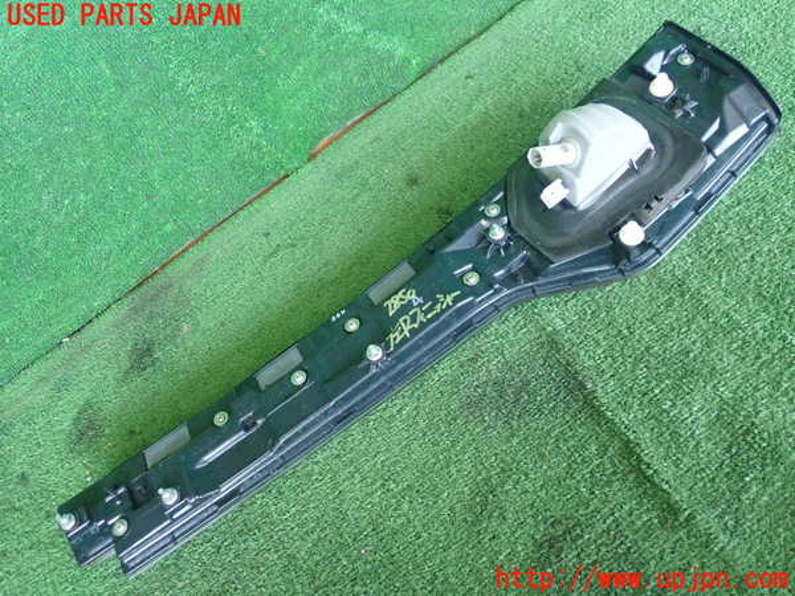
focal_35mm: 32
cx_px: 398
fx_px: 735
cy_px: 298
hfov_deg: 56.8
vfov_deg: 44.2
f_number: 2.4
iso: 800
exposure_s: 1/125
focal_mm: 5.87
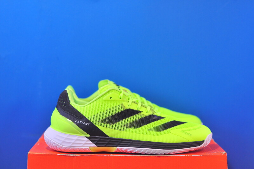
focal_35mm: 75
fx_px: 528
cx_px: 127
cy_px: 84
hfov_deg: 27.0
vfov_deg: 18.1
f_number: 2.5
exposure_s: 1/320
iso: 250
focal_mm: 50
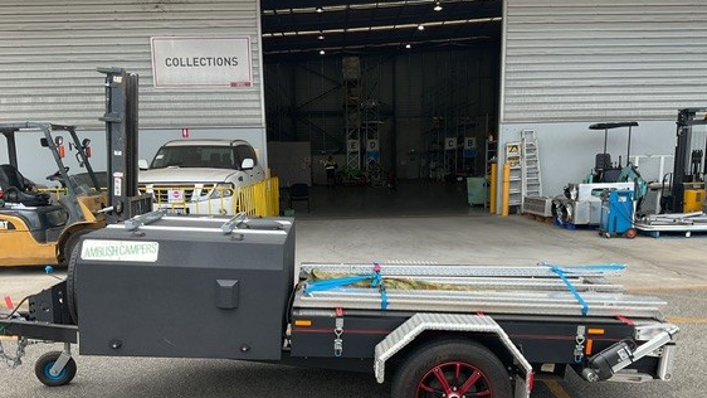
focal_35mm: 36
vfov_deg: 32.3
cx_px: 347
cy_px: 287
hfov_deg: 55.3
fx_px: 675
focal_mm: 3
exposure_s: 1/457
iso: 16
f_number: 1.8
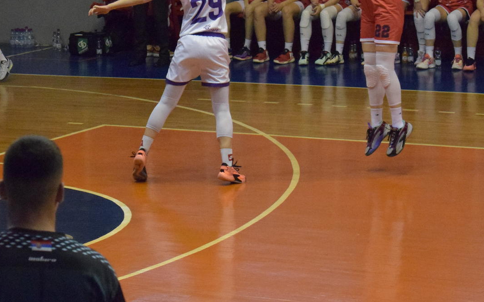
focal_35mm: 161
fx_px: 2124
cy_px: 34
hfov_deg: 13.0
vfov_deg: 8.1
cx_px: 175
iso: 8000
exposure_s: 1/1000
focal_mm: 55
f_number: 5.6
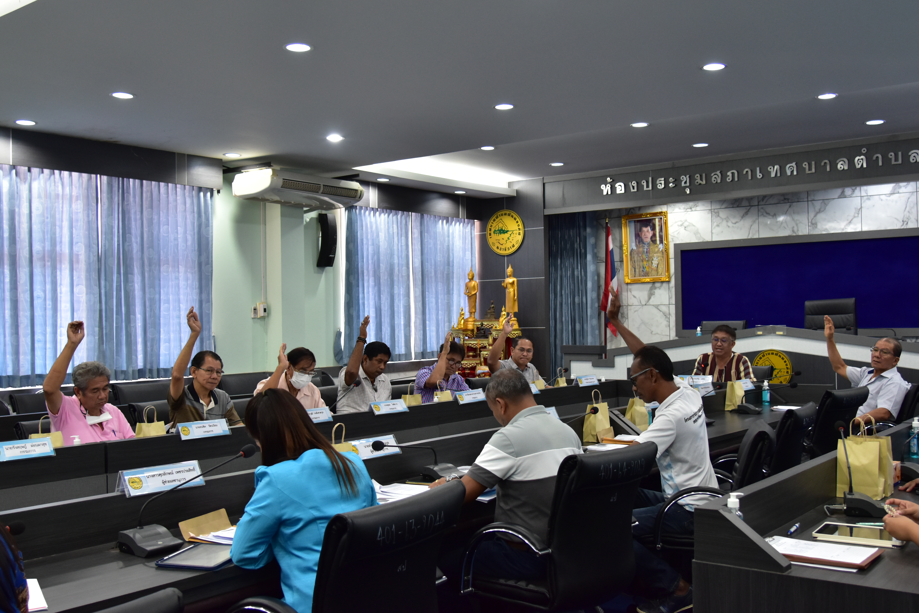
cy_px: 306
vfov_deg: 36.9
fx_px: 919
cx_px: 460
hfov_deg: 53.1
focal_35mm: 36
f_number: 4
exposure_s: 1/80
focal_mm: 24
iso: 1000
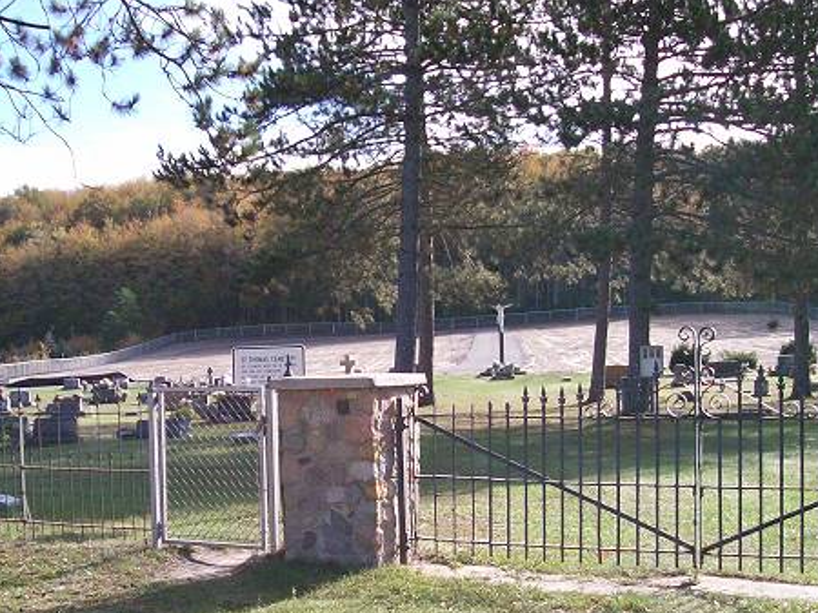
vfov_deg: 30.1
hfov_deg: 39.4
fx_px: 1134
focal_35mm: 48
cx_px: 309
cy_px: 396
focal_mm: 6
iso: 80
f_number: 2.7
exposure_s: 1/550
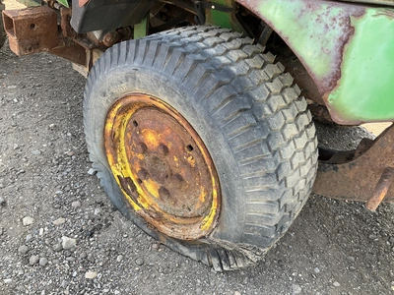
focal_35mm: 29
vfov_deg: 48.2
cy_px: 148
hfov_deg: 61.7
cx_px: 197
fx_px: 330
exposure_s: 1/122
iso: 25
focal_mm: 3
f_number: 1.8
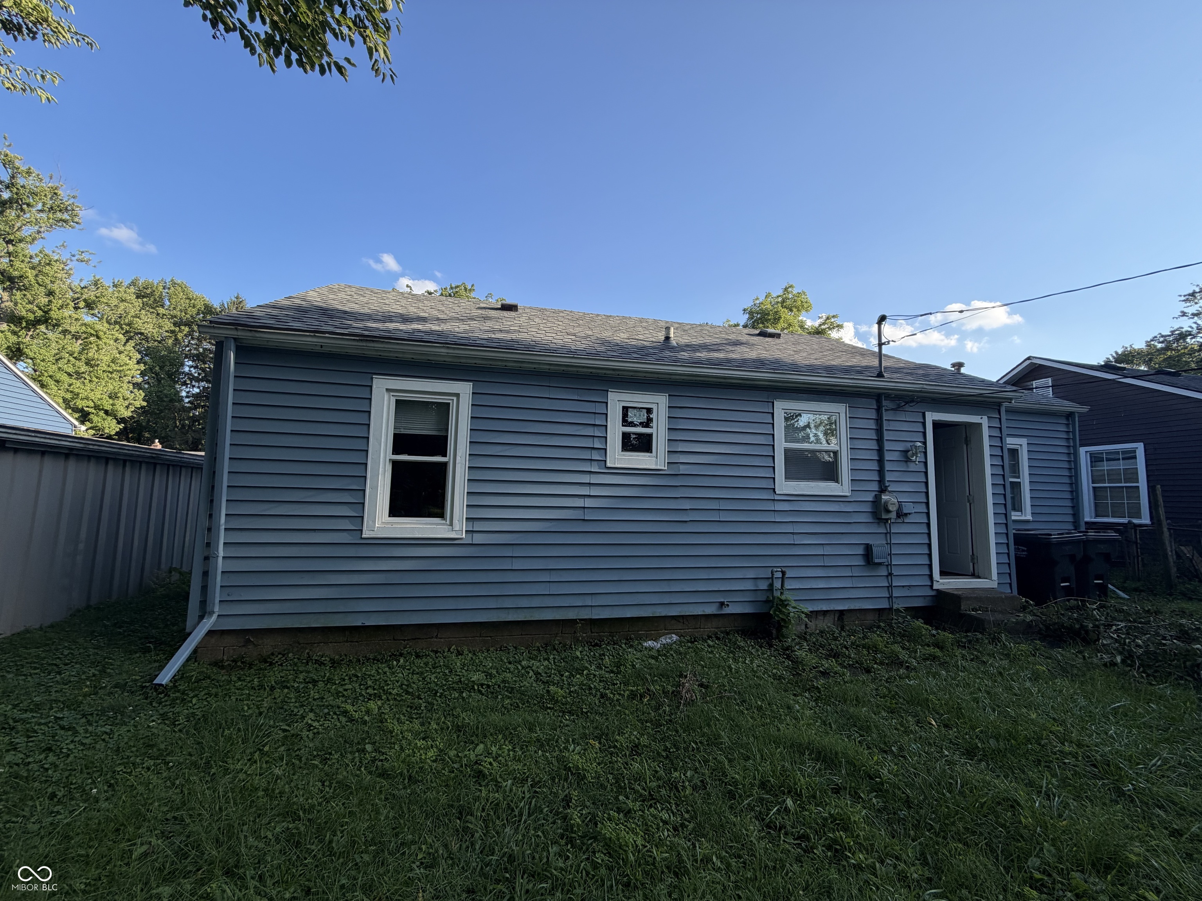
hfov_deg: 102.1
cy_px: 450
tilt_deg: +4.9
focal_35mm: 14
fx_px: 486
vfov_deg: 85.7
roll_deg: -1.2
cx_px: 601
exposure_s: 1/559
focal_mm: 2.22
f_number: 2.2
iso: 40
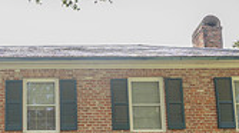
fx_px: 367
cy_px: 179
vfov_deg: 18.9
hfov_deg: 34.7
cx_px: 40
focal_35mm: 58
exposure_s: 1/160
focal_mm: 15.5
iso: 800
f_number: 5
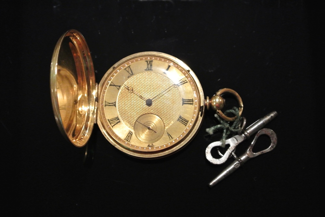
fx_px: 732
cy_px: 108
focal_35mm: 81
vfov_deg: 16.9
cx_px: 162
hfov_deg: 25.0
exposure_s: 1/30
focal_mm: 30
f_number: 5.6
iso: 2000
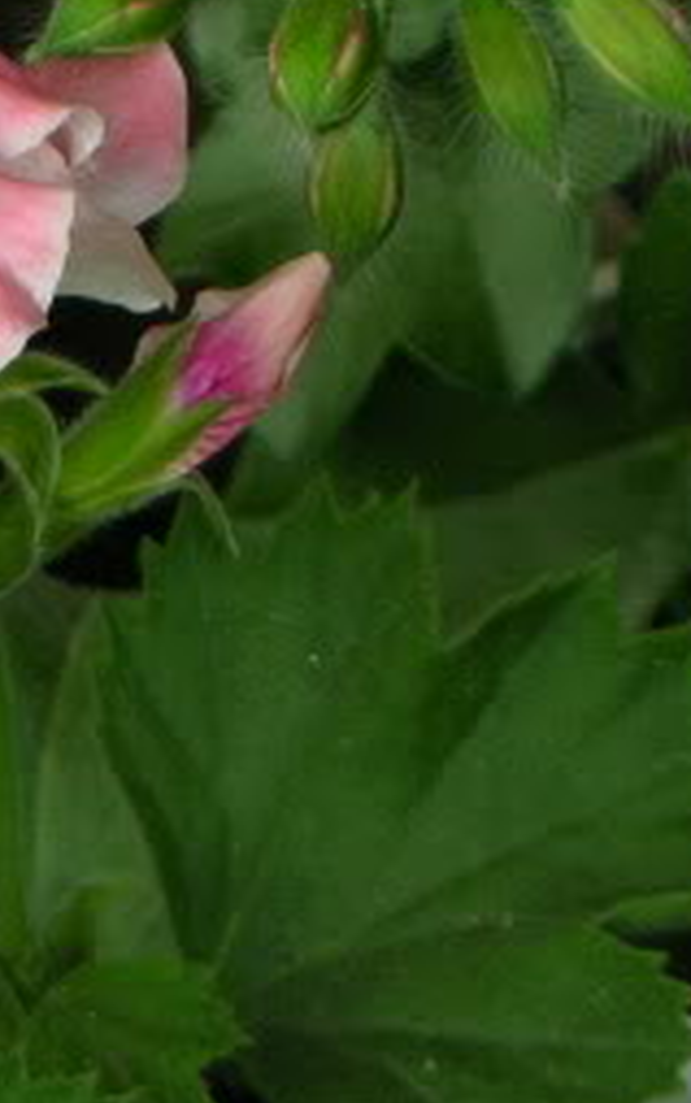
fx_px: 5869
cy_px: 669
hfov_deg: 6.6
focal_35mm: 195
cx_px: -495
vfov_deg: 10.7
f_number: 4.4
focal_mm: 12.2
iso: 50
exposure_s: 1/60.3
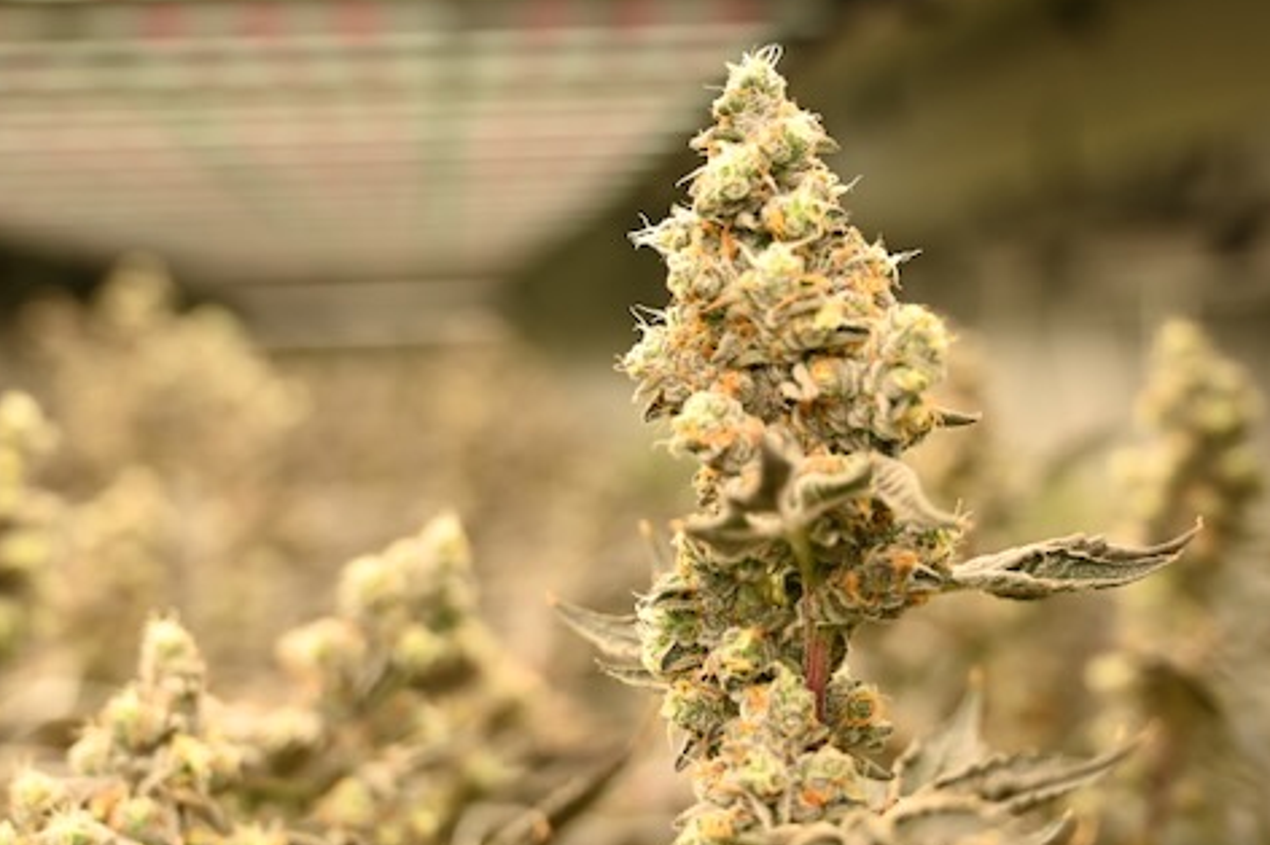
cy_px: 404
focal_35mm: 57
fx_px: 2009
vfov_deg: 23.7
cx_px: 697
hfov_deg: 35.0
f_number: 4
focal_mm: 42
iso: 200
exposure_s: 1/500
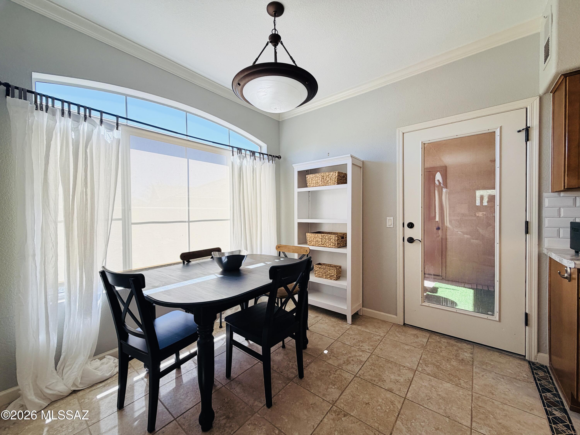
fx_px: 235
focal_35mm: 14
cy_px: 218
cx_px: 290
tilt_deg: +0.6
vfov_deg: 85.7
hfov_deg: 102.1
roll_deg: +0.1
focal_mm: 2.22
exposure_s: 1/370
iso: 50
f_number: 2.2
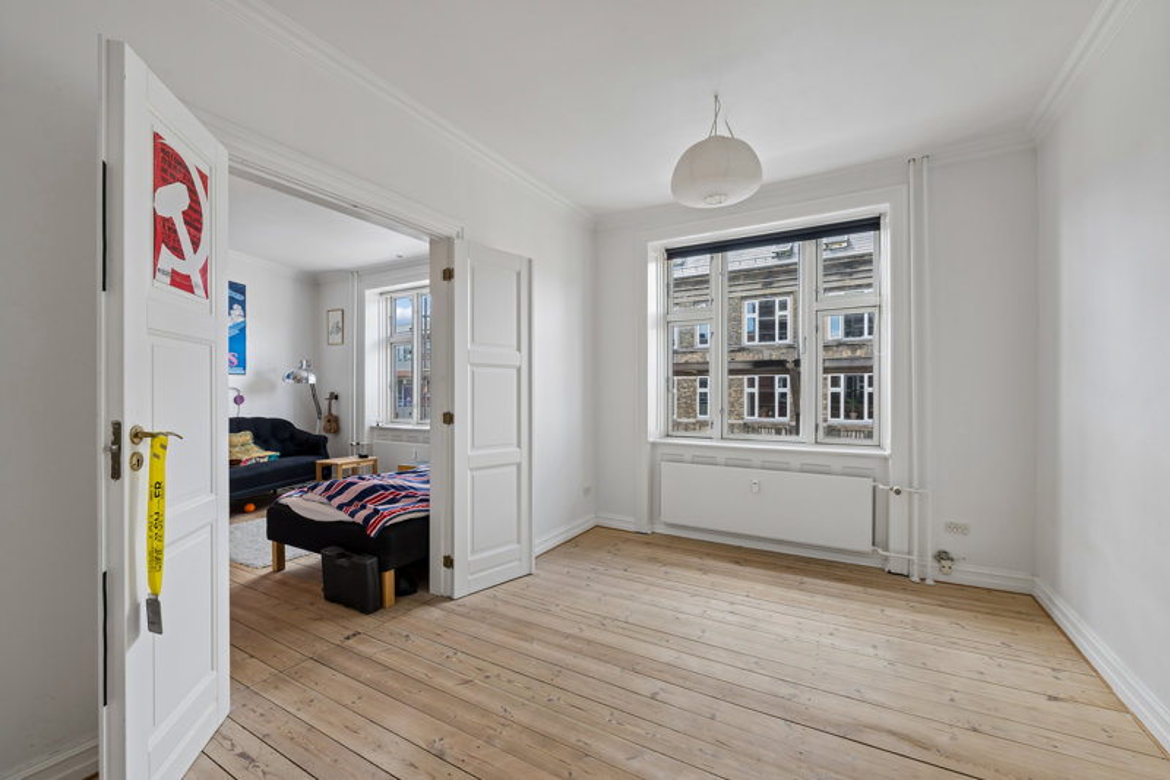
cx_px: 585
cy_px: 390
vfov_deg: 77.3
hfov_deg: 100.4
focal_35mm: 15
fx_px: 487
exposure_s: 1/20
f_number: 8
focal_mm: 15
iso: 125
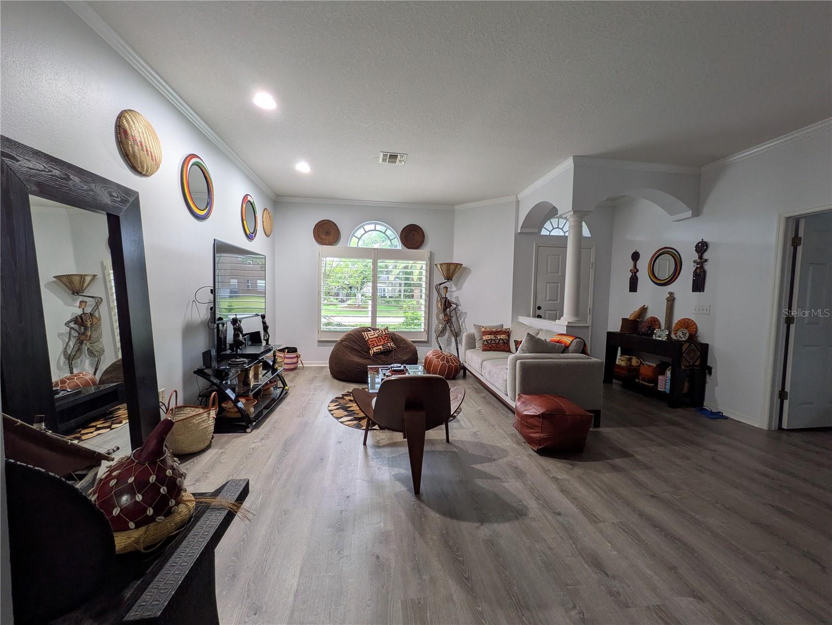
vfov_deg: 85.7
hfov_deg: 102.1
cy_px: 312
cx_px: 416
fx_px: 337
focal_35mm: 14
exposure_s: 1/40
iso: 59
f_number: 2.2
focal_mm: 1.83
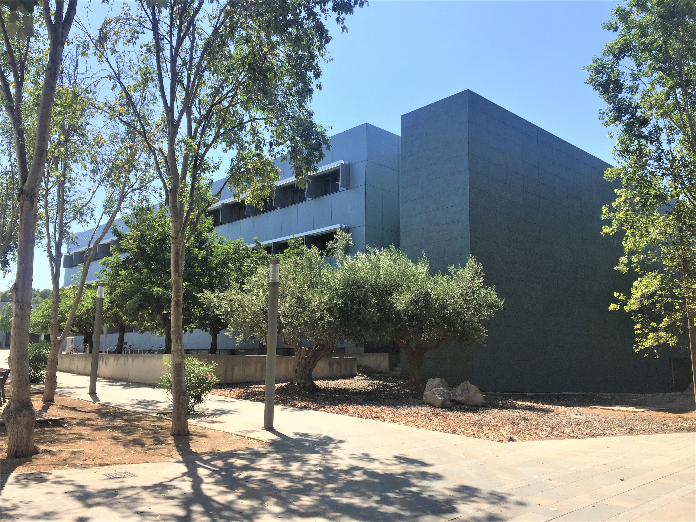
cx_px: 348
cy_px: 261
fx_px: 583
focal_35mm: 29
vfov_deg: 48.2
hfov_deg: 61.7
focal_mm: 4.15
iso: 32
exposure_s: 1/1582
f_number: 2.2
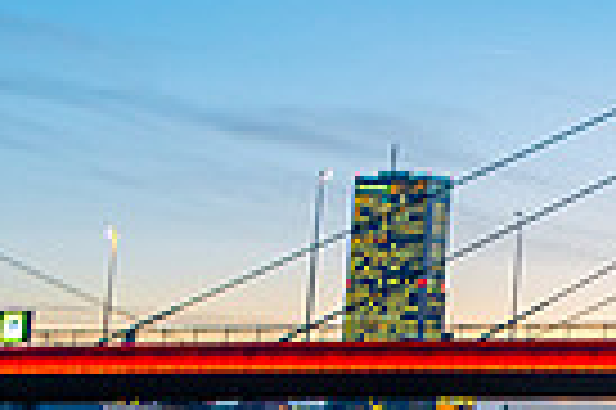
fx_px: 1914
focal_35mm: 112
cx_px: 1223
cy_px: 173
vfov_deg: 12.2
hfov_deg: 15.0
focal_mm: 16
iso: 100
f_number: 2.8
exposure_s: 1/10
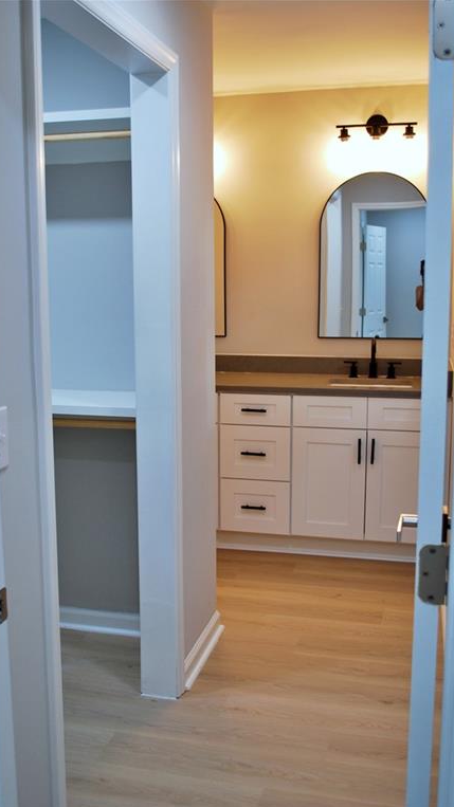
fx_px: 814
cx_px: 193
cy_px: 405
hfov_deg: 31.1
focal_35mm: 38
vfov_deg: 52.8
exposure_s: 1/30
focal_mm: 24
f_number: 4.2
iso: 200
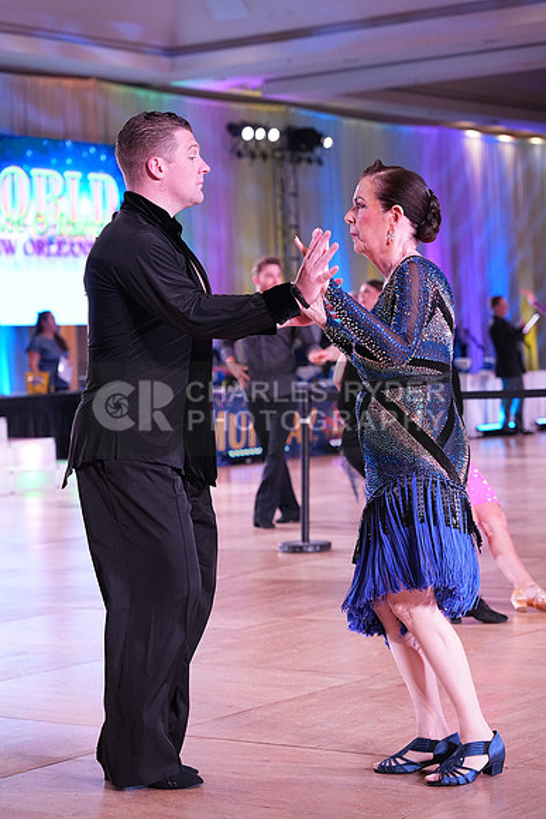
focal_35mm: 87
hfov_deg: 15.7
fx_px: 1978
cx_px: 273
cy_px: 410
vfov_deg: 23.4
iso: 3200
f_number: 4.5
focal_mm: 87
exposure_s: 1/400
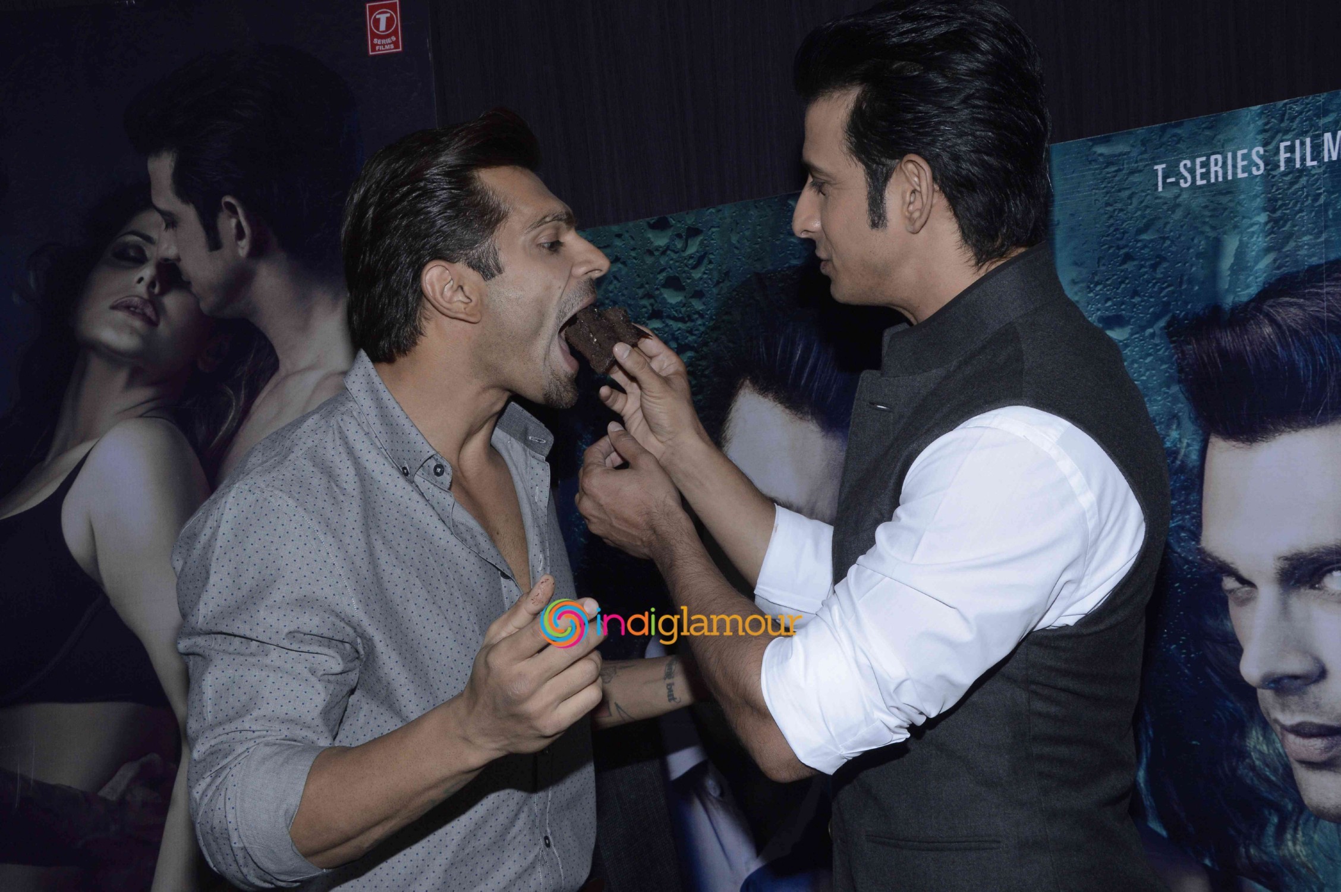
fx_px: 1786
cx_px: 670
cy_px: 446
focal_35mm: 48
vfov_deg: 28.0
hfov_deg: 41.1
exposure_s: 1/200
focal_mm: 32
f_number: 13
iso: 800
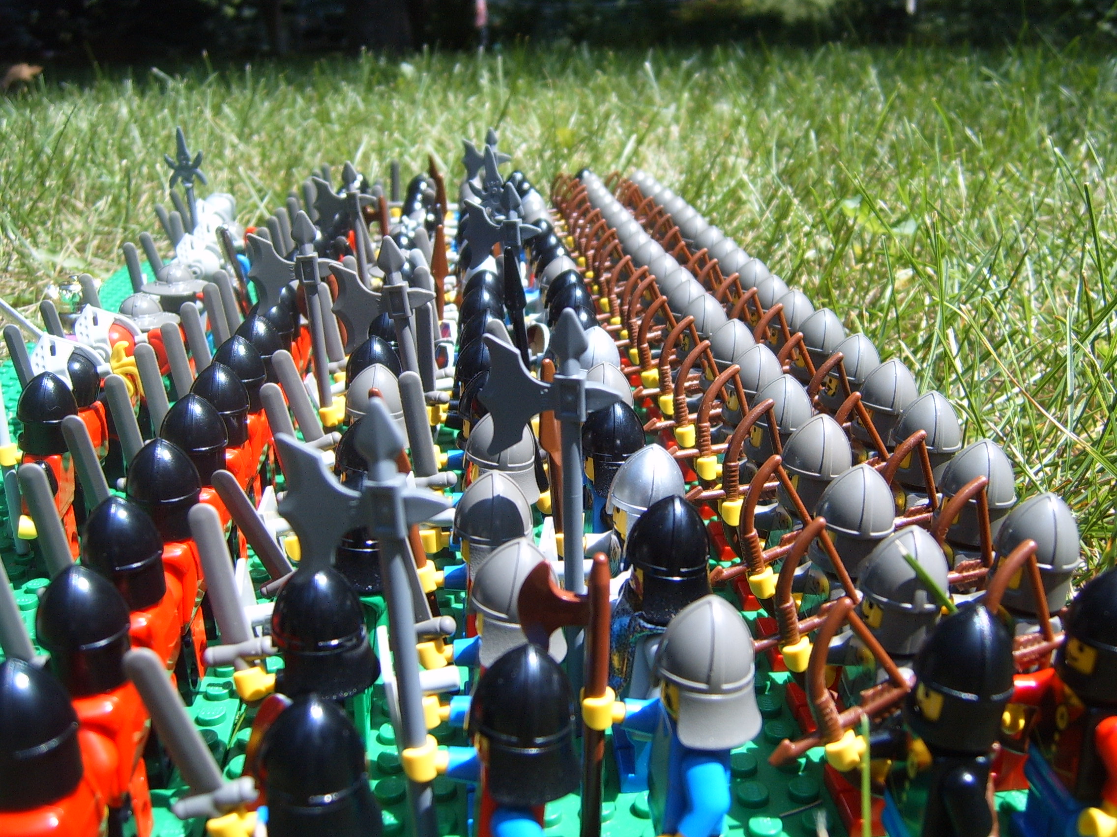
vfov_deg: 38.7
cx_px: 558
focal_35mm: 37
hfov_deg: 50.1
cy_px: 418
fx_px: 1194
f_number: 2.9
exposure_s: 1/350
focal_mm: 6.2
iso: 63
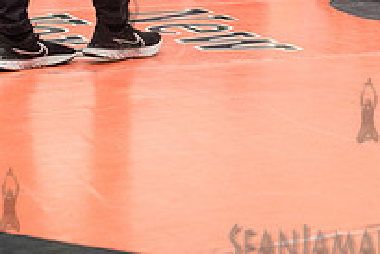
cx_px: 375
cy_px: -37
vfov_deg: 12.1
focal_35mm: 111
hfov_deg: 18.0
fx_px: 1172
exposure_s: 1/400
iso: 8000
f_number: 4
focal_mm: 35
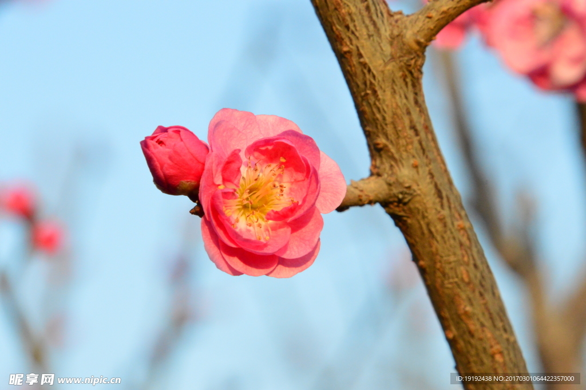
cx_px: 293
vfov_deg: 3.1
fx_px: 7319
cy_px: 195
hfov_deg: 4.6
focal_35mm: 450
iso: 2200
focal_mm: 300
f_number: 20
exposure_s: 1/250
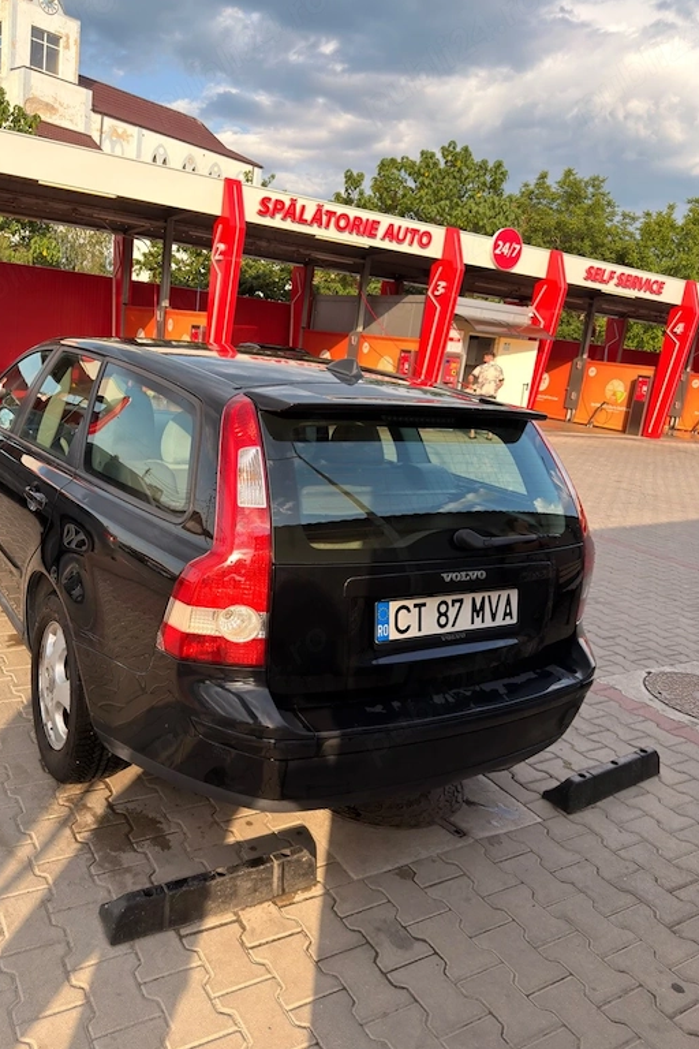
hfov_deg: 49.4
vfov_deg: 69.4
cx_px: 294
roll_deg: -7.1
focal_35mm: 26
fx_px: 757
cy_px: 512
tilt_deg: -13.2
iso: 80
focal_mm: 6.76
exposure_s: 1/1193
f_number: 1.78
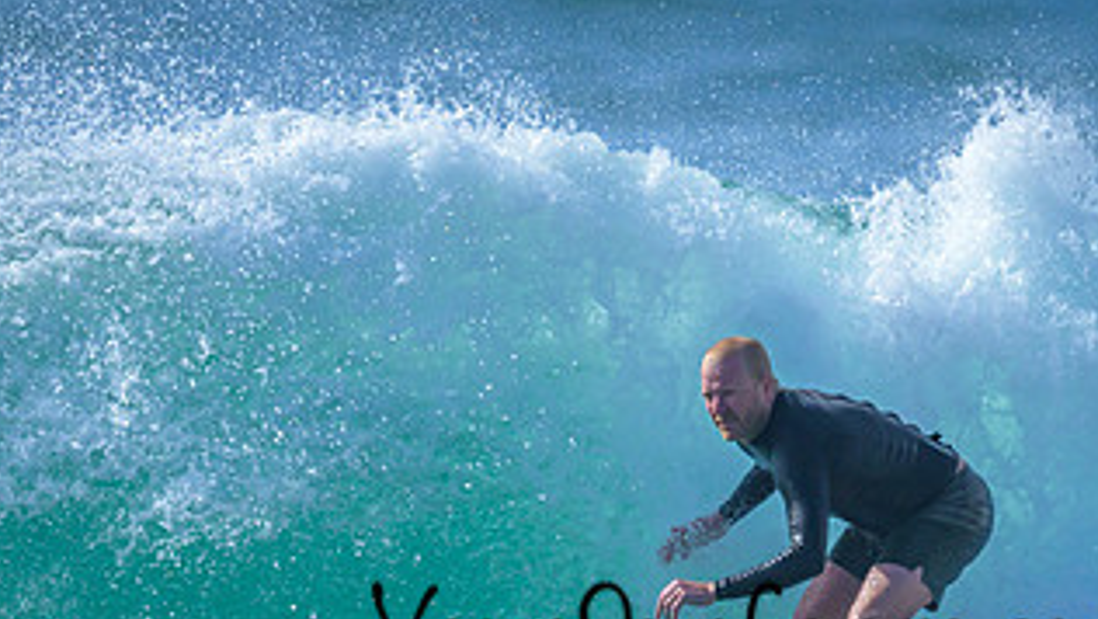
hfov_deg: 1.0
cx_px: 516
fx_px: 61627
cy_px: 505
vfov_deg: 0.6
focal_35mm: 2116
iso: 220
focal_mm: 800
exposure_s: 1/2000
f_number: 6.3
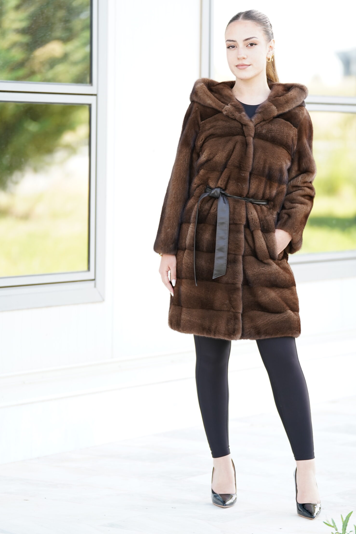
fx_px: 2150
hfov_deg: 9.5
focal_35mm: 145
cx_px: 194
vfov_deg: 14.2
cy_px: 256
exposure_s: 1/250
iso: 250
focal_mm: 125
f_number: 2.8
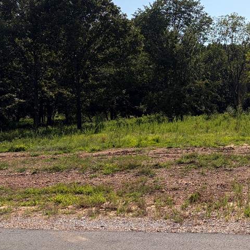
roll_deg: +2.0
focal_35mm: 49
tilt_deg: +1.8
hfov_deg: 32.0
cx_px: 250
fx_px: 400
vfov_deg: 34.6
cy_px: 99
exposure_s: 1/7813
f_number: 1.6
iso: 64
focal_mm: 5.96
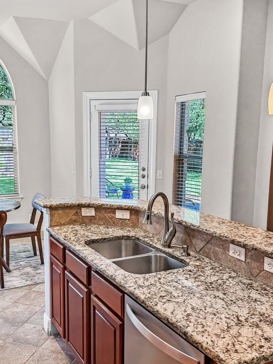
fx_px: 389
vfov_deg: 50.0
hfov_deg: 38.6
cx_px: 120
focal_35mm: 37
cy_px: 203
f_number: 1.8
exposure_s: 1/230
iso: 125
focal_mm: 6.76
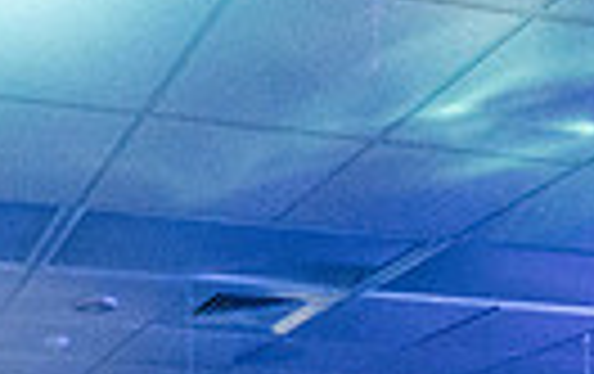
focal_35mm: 68
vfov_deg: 17.7
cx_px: 63
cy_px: 523
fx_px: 1103
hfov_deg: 29.0
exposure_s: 1/60
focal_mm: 14
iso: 25600
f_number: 4
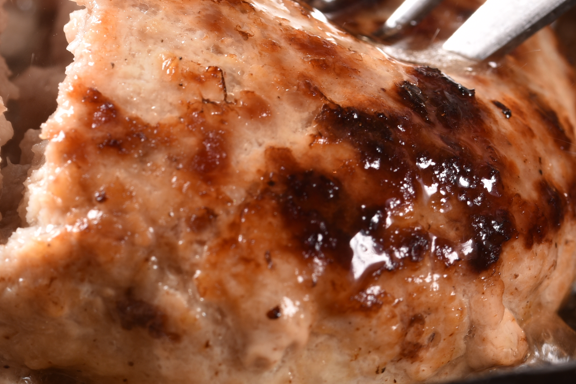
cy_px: 95
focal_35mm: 234
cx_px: -86
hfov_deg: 8.7
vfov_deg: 5.9
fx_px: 3743
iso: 100
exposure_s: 1/60
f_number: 11
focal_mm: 90
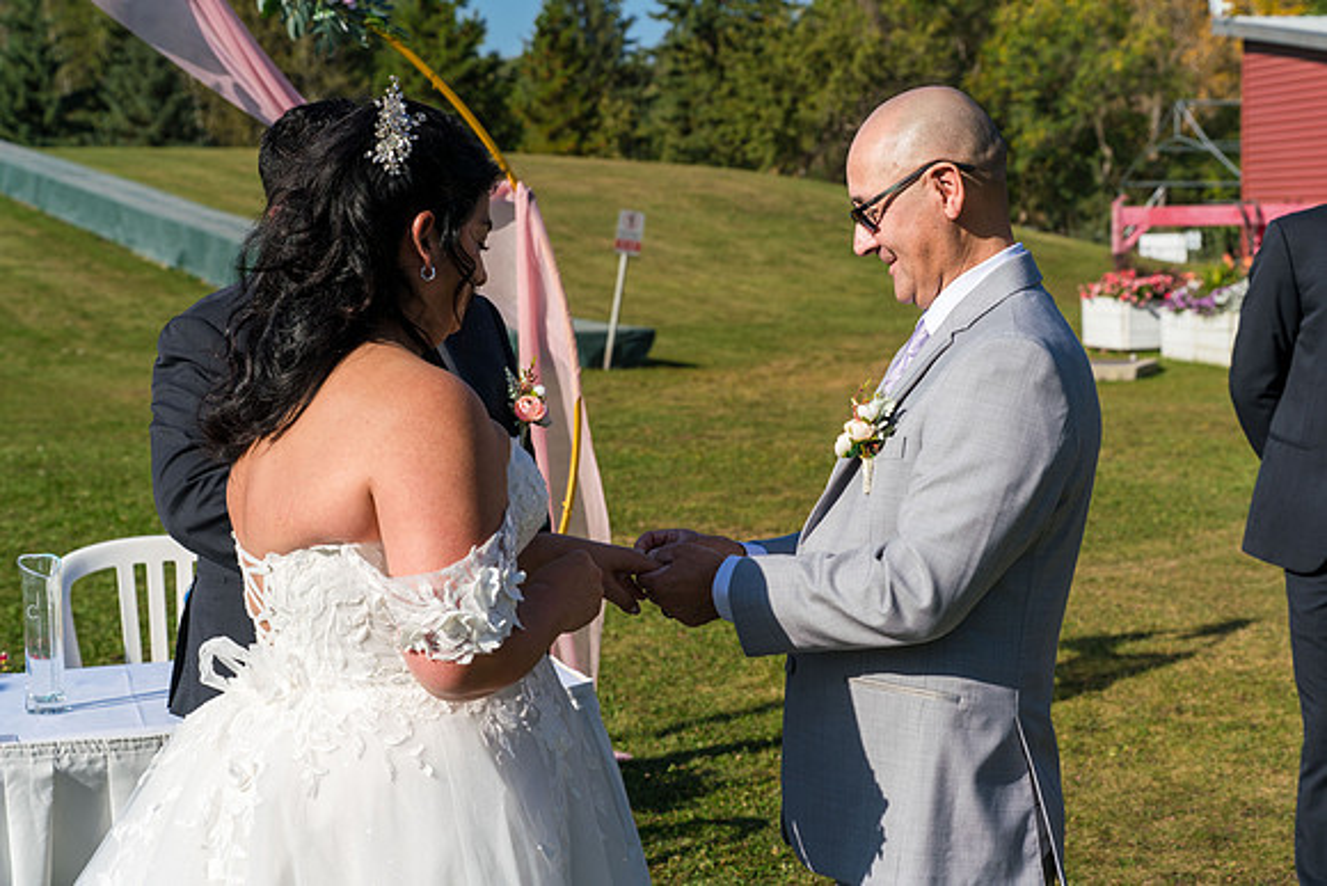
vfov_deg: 21.6
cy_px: 443
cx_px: 664
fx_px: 2323
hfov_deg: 31.9
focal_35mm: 63
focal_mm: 63
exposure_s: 1/1000
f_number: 6.3
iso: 250
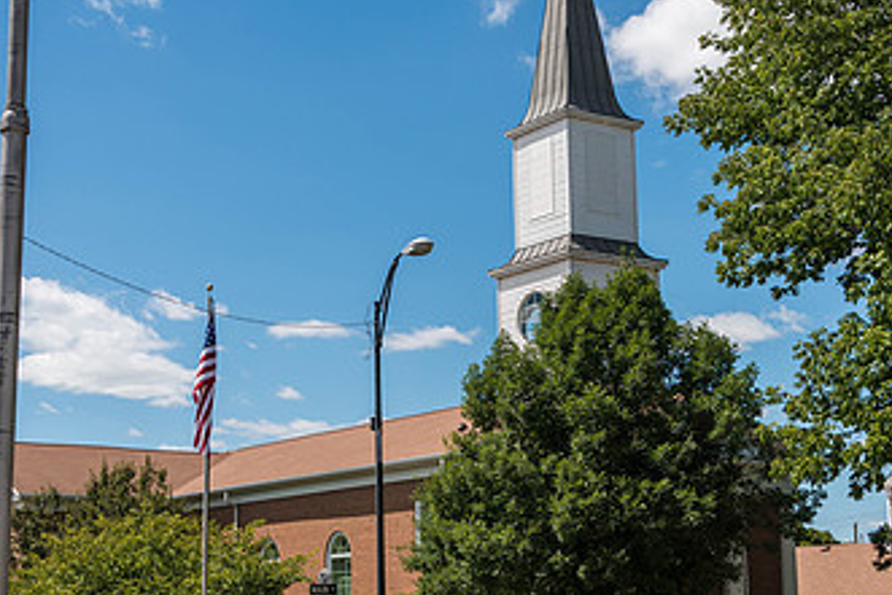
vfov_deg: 21.6
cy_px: 314
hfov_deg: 31.9
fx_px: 1562
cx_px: 415
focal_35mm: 63
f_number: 8
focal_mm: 36
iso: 100
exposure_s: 1/320
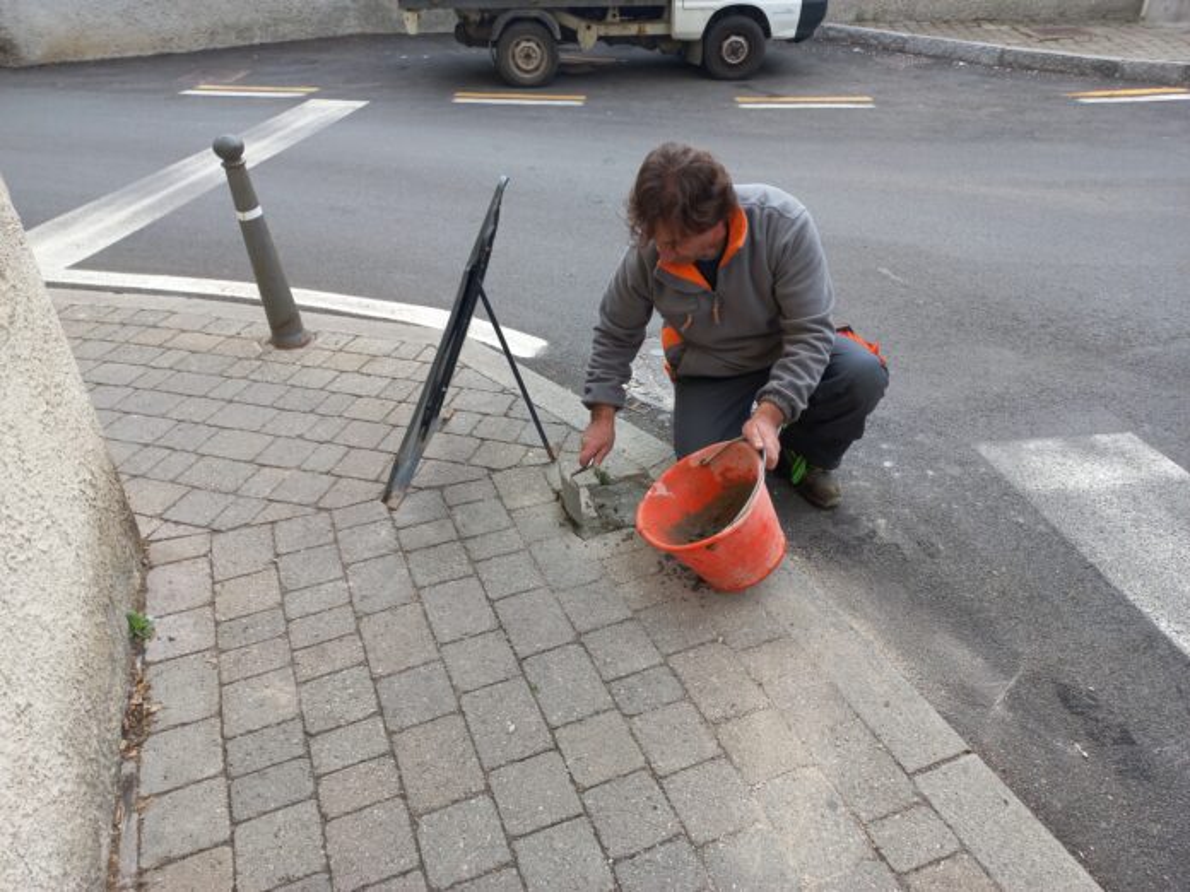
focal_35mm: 25
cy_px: 446
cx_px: 595
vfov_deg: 54.9
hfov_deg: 69.4
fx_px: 859
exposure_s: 1/111
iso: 25
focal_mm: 4.6
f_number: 1.8
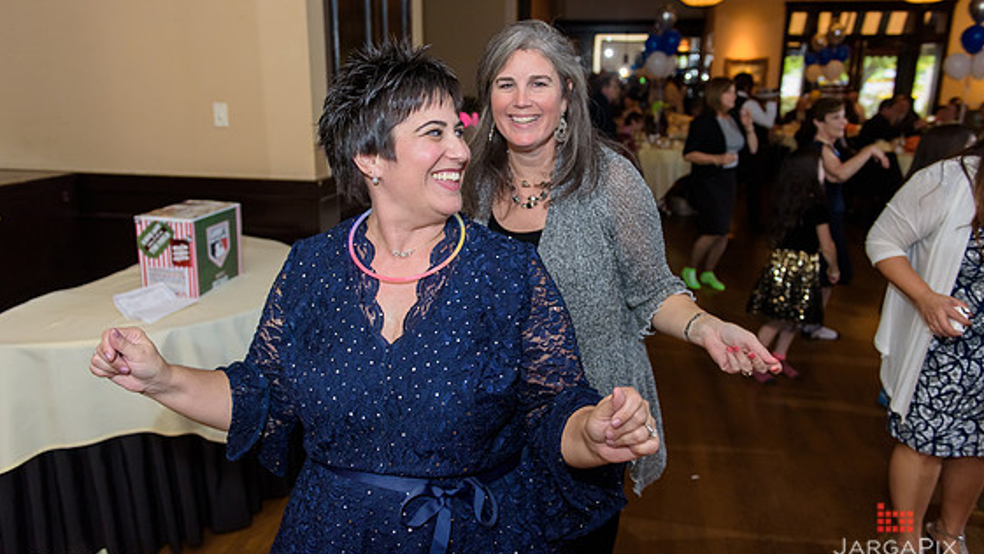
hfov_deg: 71.9
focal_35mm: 26
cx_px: 493
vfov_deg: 44.4
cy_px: 255
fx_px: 679
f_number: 3.2
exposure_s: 1/125
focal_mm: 24
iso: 1600
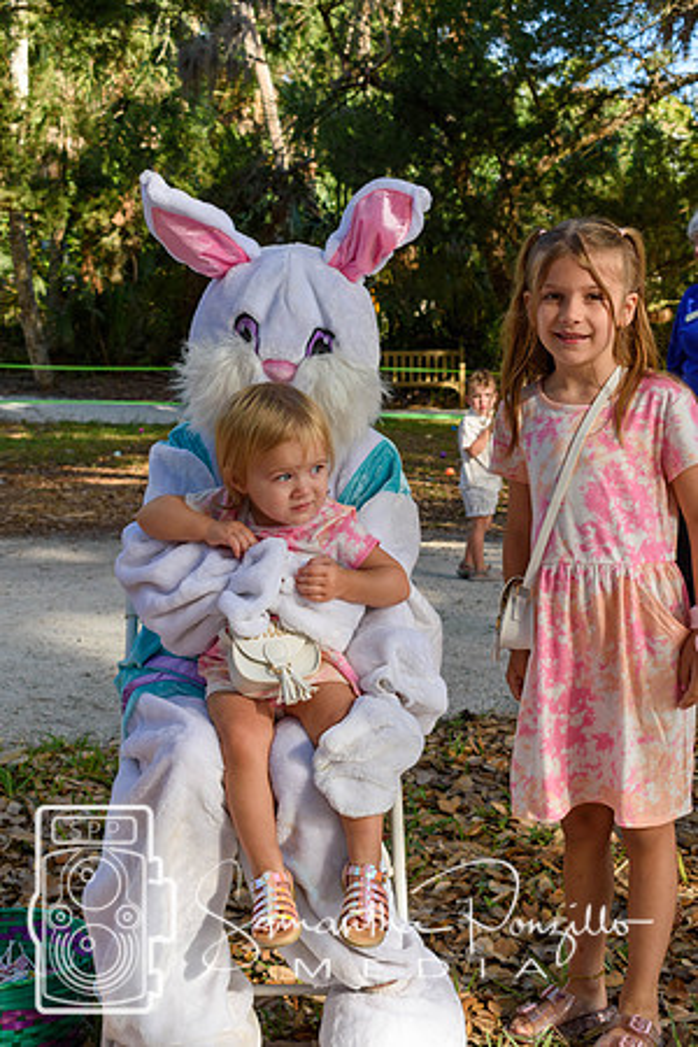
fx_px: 1658
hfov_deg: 23.8
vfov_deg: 35.1
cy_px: 524
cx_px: 349
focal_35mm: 57
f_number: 8
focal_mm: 38
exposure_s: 1/250
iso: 320
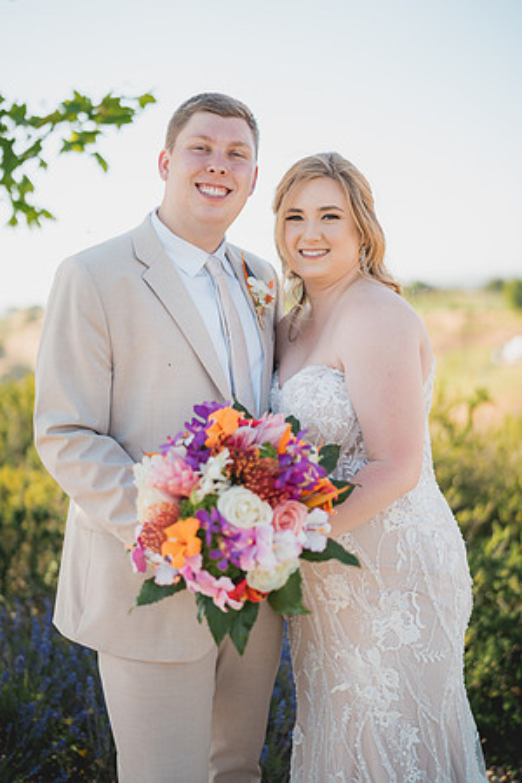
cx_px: 261
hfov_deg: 27.0
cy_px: 392
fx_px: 1087
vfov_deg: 39.6
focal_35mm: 50
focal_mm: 50
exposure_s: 1/1600
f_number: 1.4
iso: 125
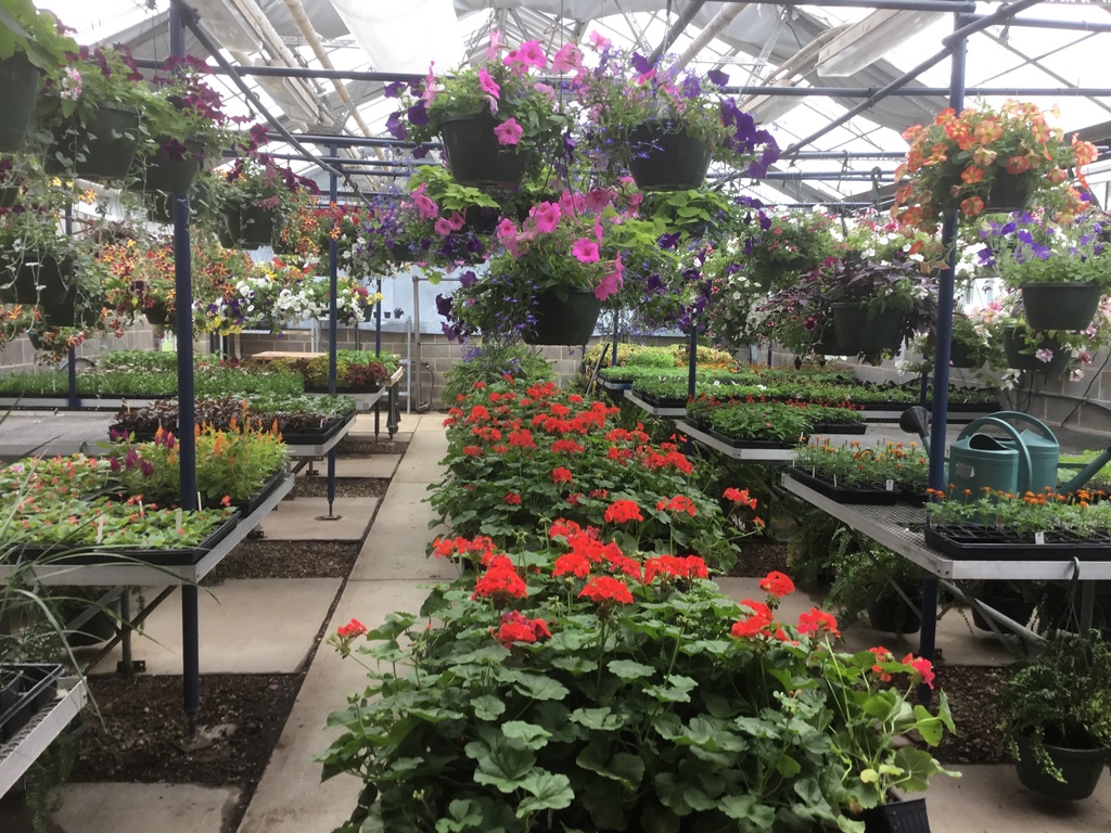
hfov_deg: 58.4
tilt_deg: -8.9
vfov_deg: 45.4
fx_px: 995
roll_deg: -1.5
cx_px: 556
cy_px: 416
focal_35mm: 31
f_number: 2.4
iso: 32
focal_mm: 3.3
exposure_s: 1/60
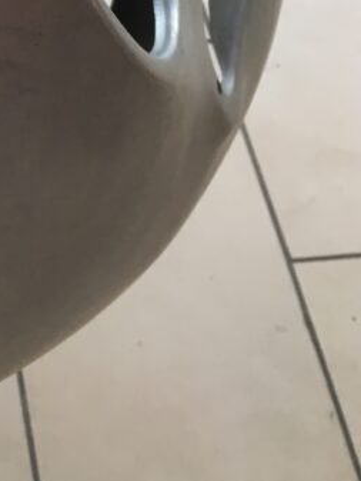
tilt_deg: -45.6
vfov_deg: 21.1
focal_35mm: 88
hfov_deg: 15.6
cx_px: -164
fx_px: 1223
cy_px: -57
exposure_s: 1/33
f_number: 2.2
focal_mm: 4.15
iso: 80
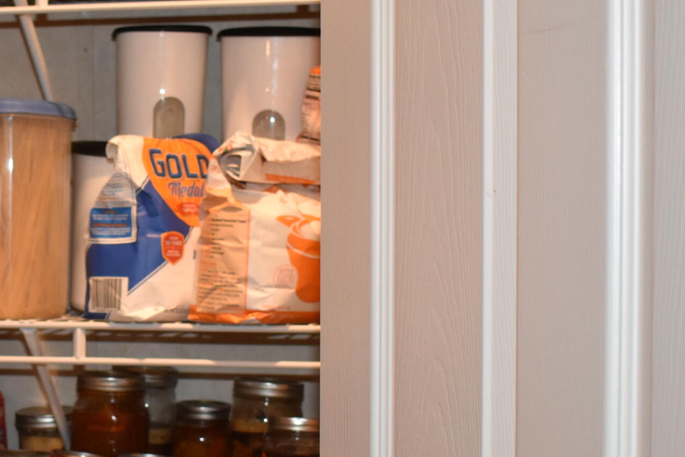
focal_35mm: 84
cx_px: 47
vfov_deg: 16.2
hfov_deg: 23.4
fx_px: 1598
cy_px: 310
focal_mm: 24
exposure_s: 1/60
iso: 1400
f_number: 4
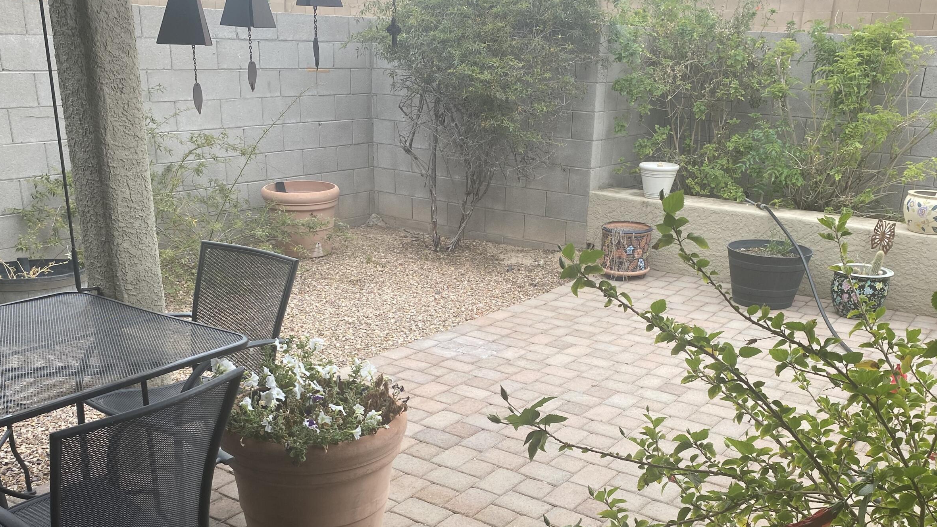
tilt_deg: -21.7
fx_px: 894
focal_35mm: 36
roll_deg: -1.4
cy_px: 381
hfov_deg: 55.2
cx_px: 498
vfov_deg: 32.3
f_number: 1.8
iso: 32
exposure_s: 1/767
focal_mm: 4.25
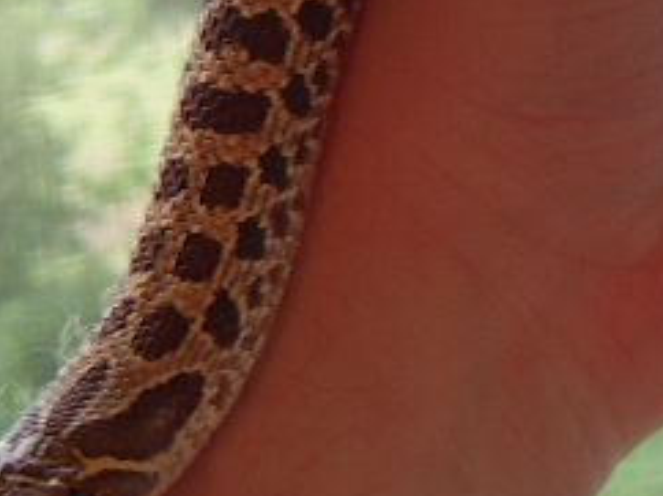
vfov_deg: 17.9
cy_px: 142
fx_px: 1569
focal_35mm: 82
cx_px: 567
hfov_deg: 23.4
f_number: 2.7
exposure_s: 1/23
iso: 100
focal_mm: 8.13
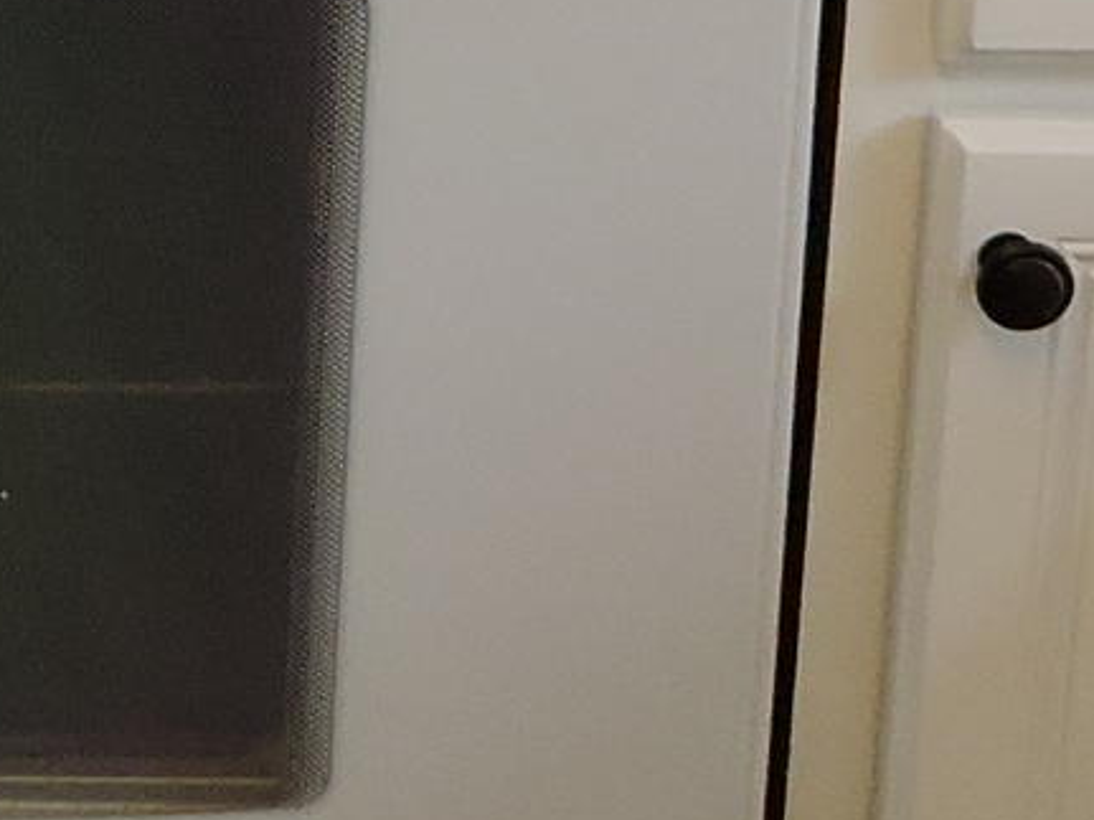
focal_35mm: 167
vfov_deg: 8.5
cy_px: -777
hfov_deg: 11.1
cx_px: -860
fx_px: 5276
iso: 200
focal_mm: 4.3
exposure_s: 1/30
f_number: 3.3
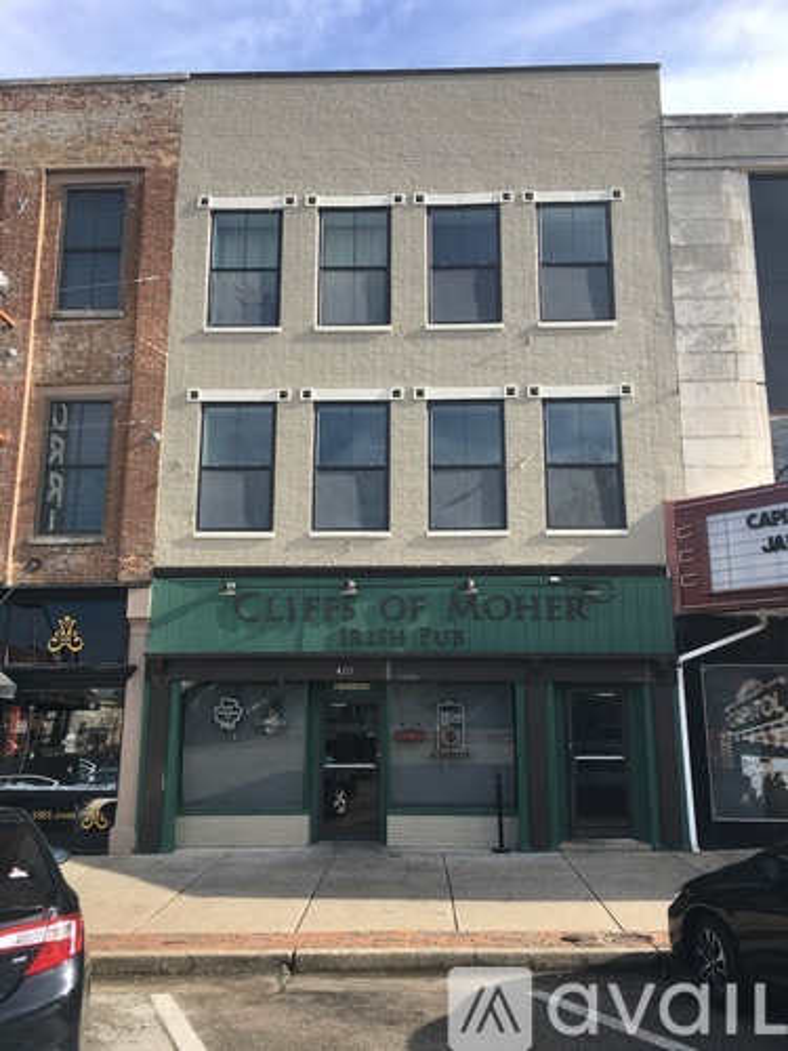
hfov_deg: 48.2
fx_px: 880
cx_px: 394
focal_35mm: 29
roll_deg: -0.2
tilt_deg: +12.7
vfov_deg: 61.7
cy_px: 526
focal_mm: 4.15
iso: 25
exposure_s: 1/777
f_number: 2.2
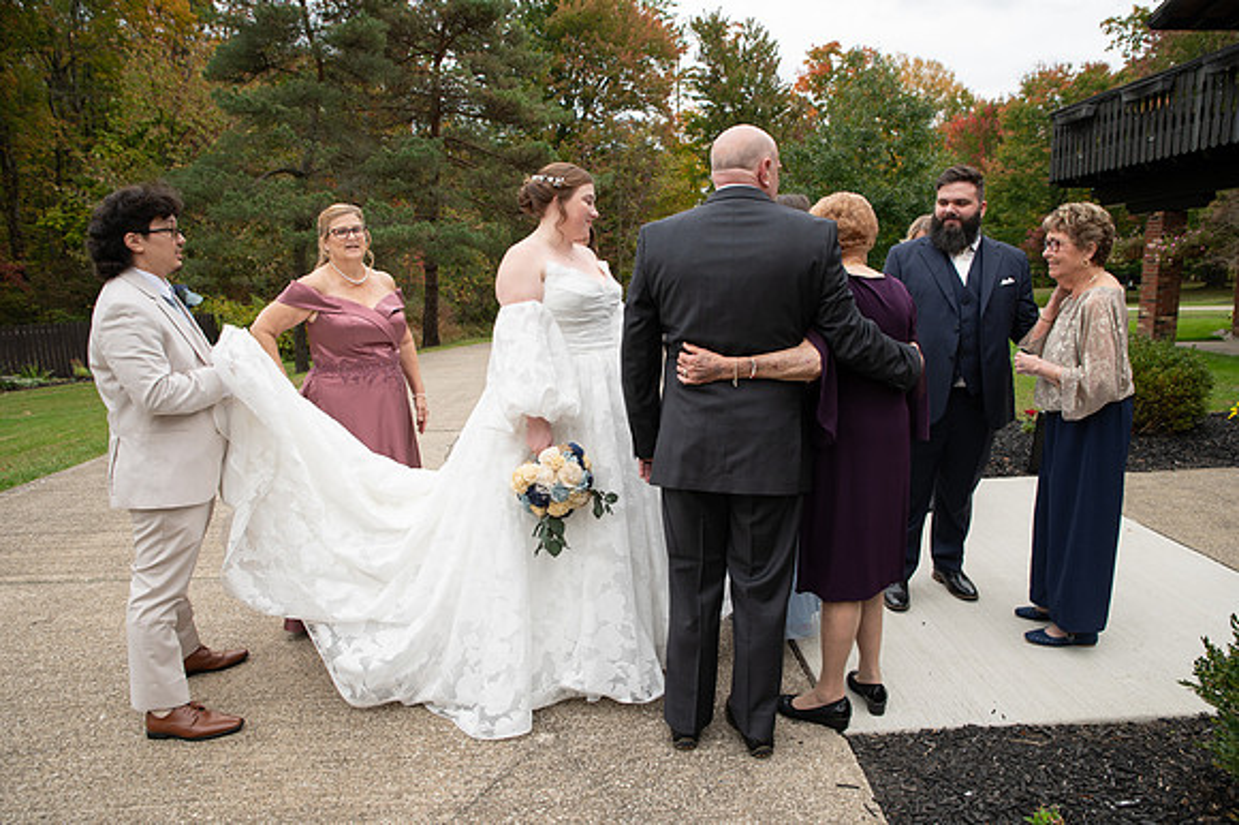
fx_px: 825
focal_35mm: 24
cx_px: 620
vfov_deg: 53.1
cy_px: 412
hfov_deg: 73.8
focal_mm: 24
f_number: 4.5
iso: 320
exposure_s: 1/320
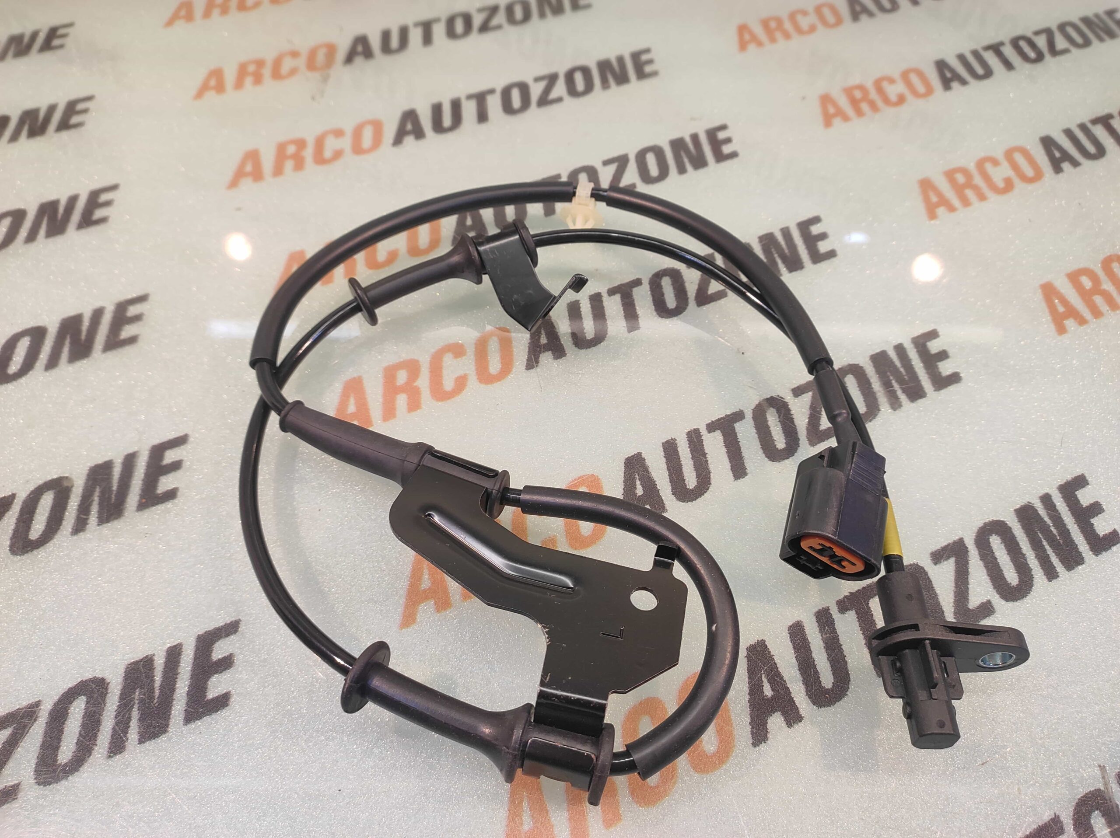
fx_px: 550
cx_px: 560
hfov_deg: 91.1
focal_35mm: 17
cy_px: 419
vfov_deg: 74.7
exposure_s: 1/33
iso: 195
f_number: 1.79
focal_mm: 4.74
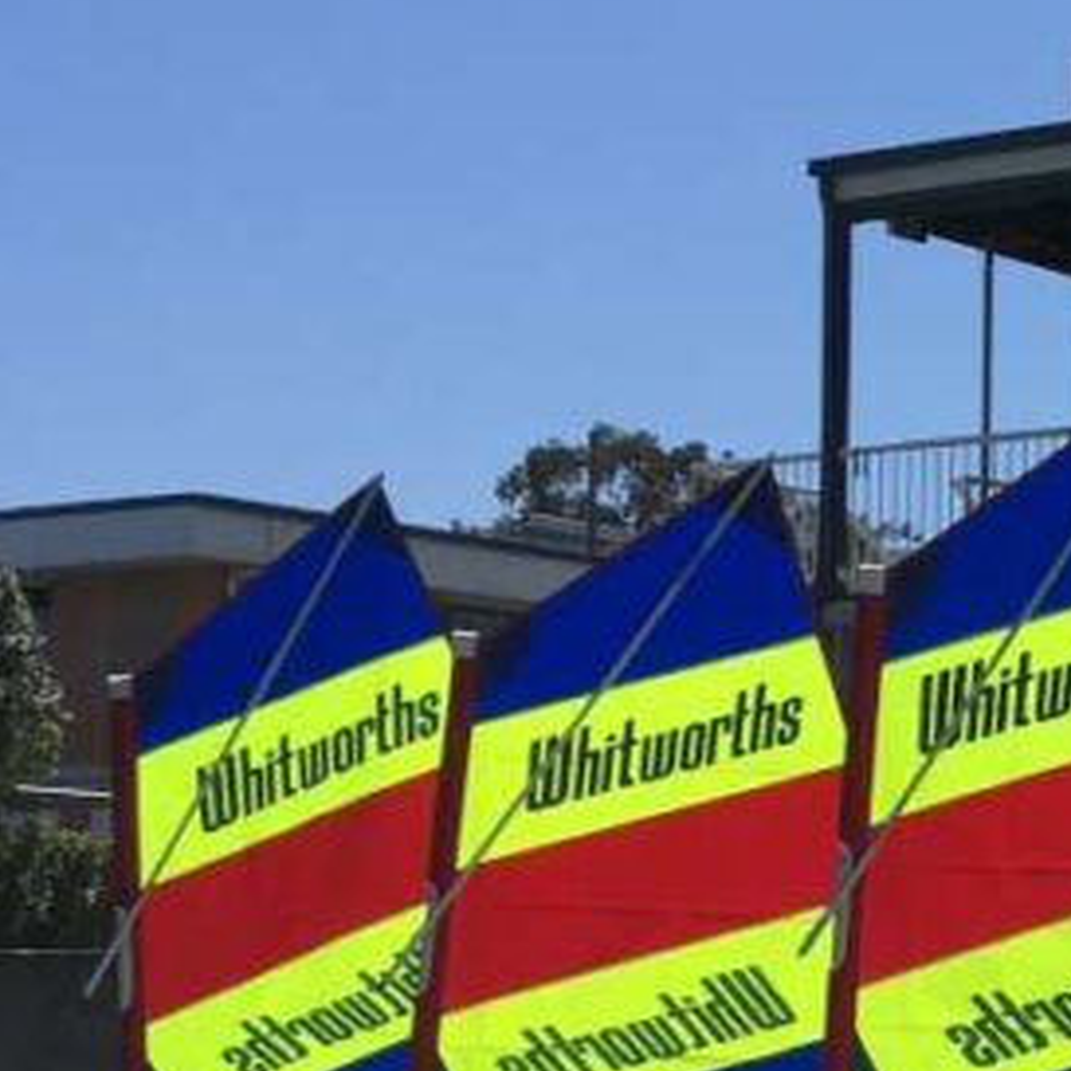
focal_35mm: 96
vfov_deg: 17.8
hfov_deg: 15.6
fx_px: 3360
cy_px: 973
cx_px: 1911
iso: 25
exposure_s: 1/3497
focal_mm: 4.15
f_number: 2.2
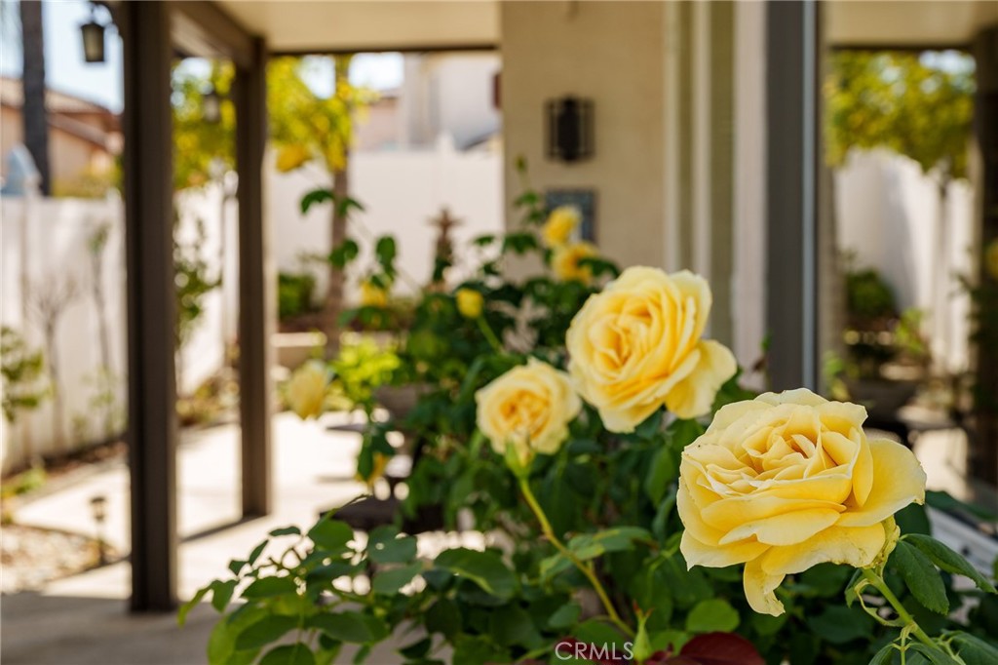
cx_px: 499
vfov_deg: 27.5
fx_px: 1358
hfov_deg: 40.4
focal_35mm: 49
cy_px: 332
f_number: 5.6
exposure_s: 1/200
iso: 125
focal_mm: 33
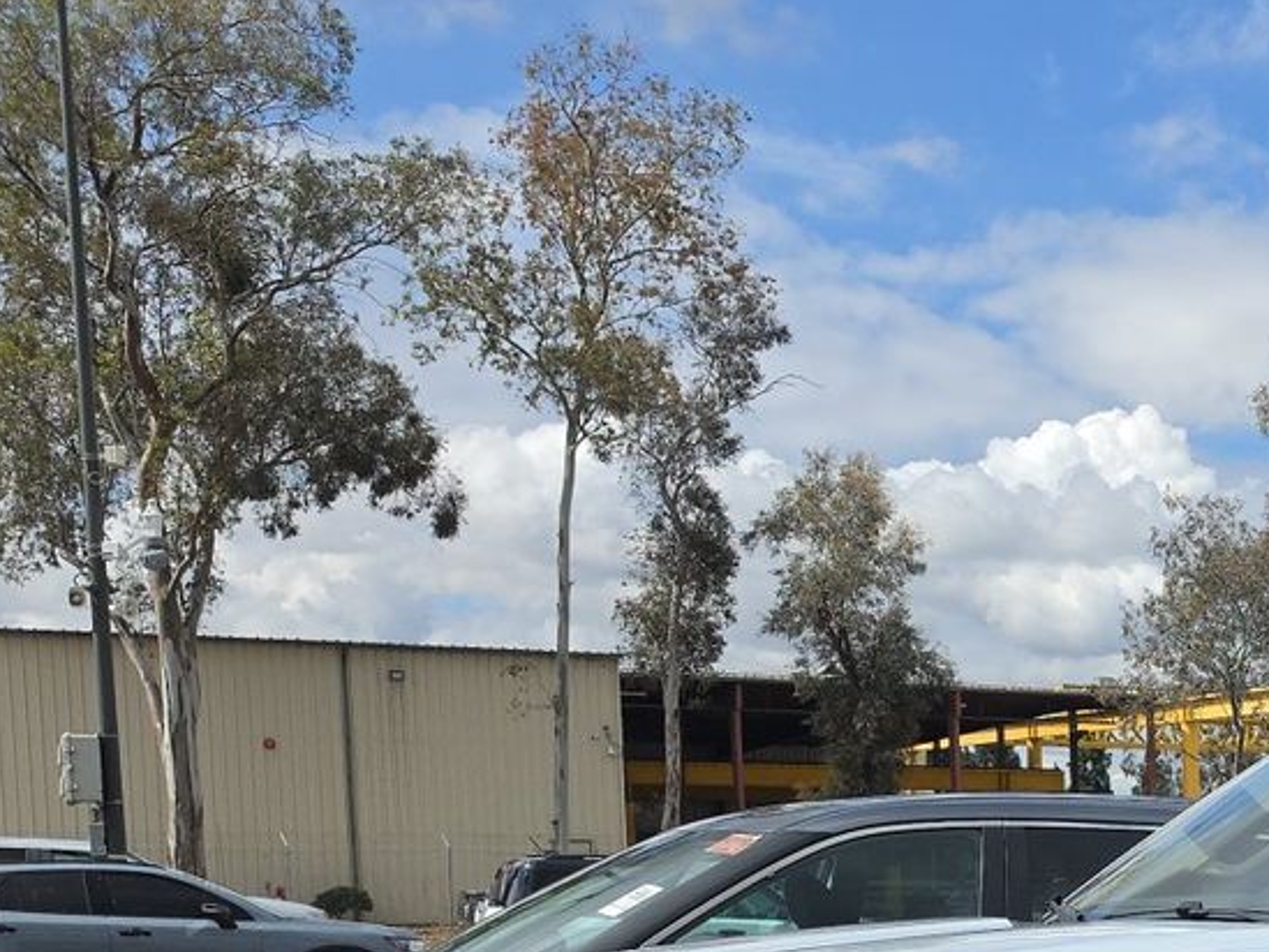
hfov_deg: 26.0
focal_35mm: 67
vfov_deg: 20.5
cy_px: 1158
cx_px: 1505
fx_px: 2457
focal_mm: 6.5
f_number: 1.4
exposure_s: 1/7940
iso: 60
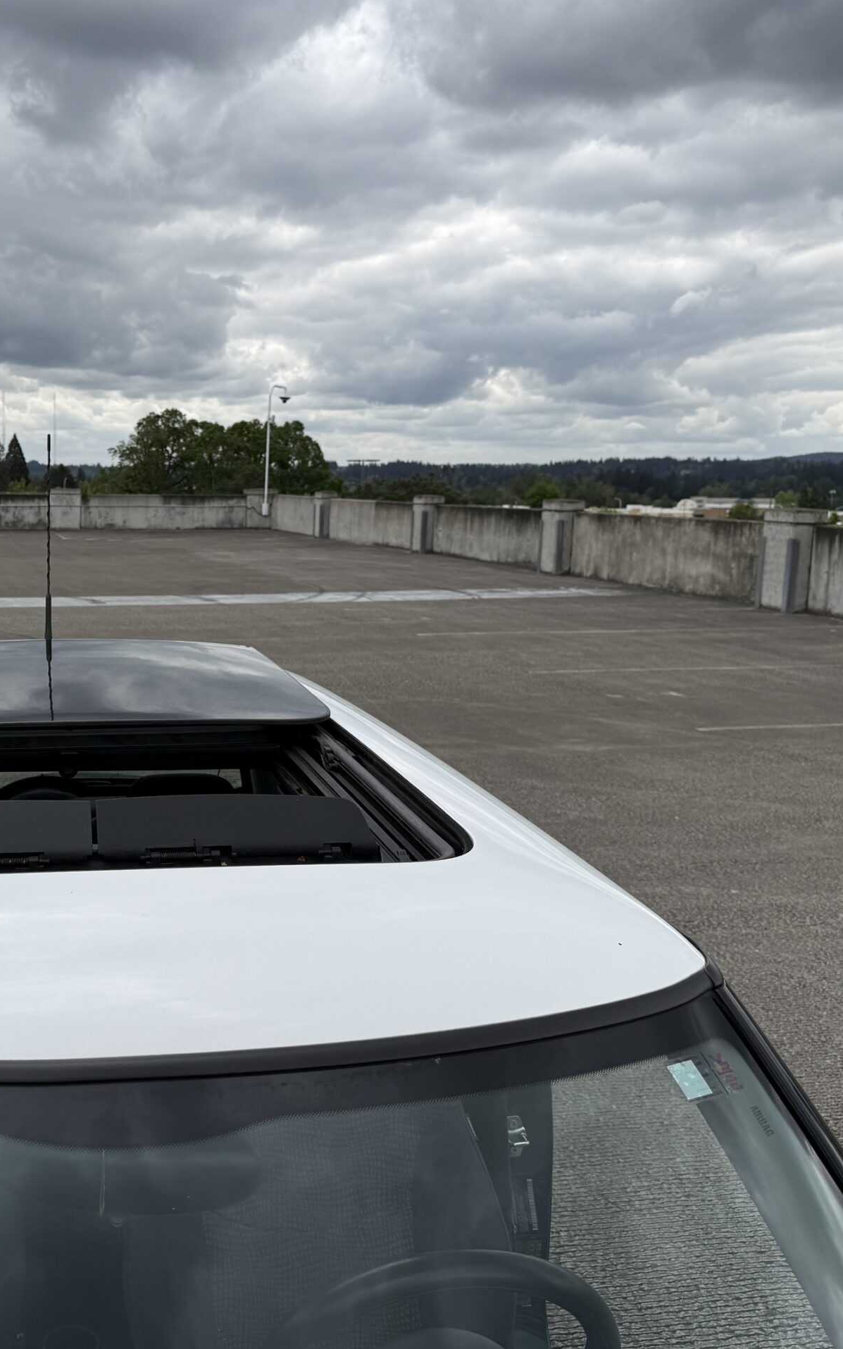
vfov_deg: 56.7
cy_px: 676
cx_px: 116
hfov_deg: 35.5
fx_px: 1250
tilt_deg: -8.5
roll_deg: -0.5
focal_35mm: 34
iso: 80
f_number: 1.78
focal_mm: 6.76
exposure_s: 1/4975
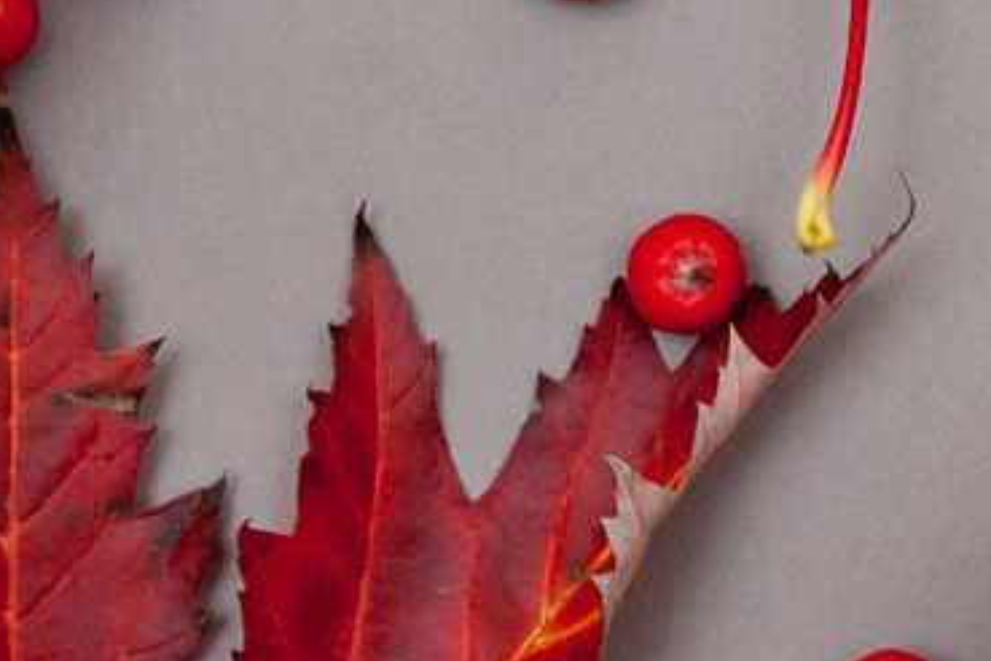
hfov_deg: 9.4
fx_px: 5946
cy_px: -516
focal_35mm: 216
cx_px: 1125
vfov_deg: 6.2
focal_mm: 26
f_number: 11
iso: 250
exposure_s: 1/160
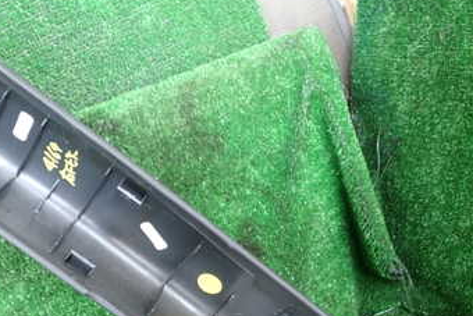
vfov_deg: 24.3
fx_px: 723
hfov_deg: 36.2
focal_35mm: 55
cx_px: 202
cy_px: 248
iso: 200
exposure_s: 1/50
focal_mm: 5.4
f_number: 2.3
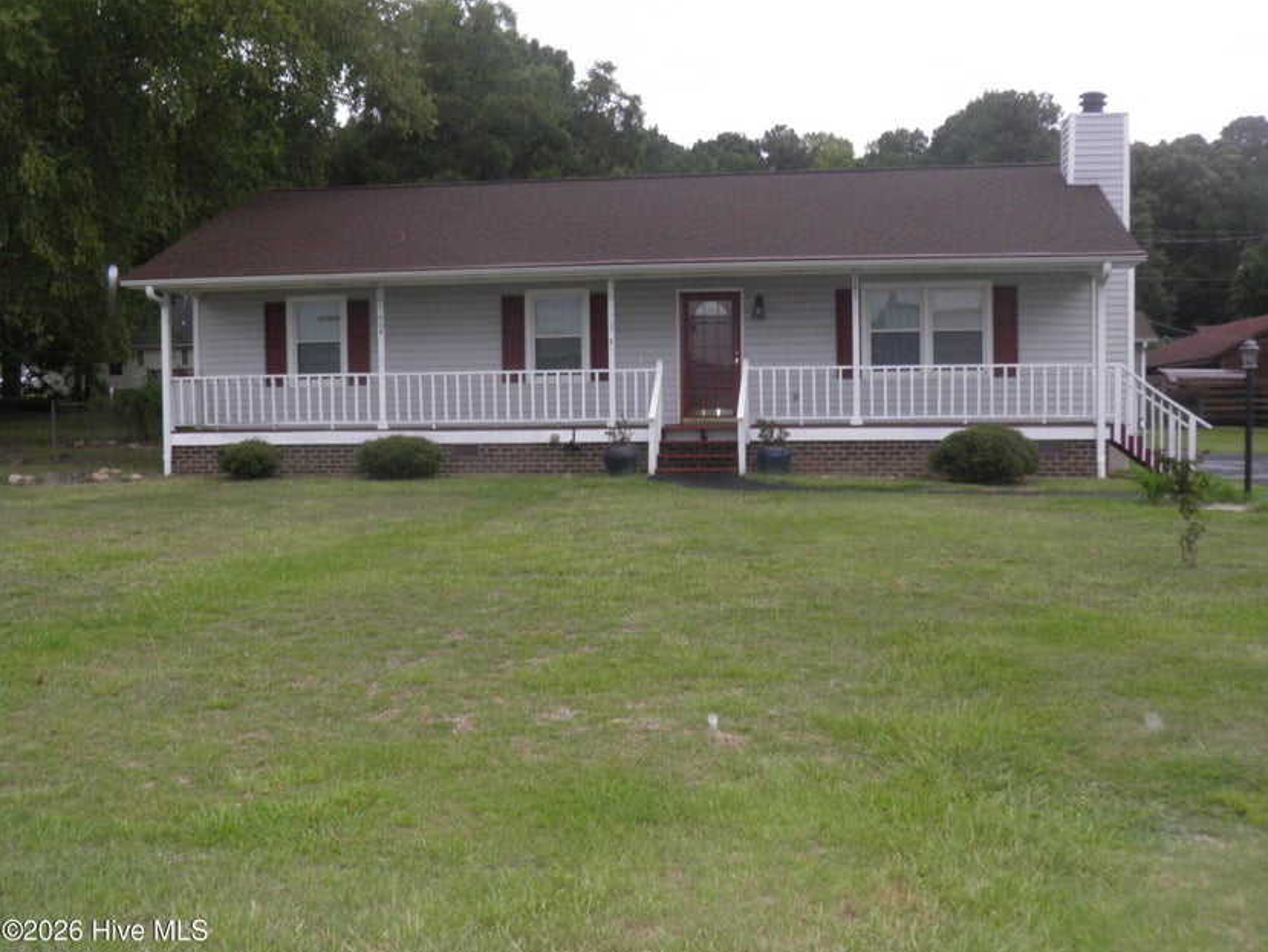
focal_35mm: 36
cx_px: 651
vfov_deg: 39.7
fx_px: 1319
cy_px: 485
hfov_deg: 51.3
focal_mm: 6.3
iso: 125
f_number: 3.1
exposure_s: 1/50
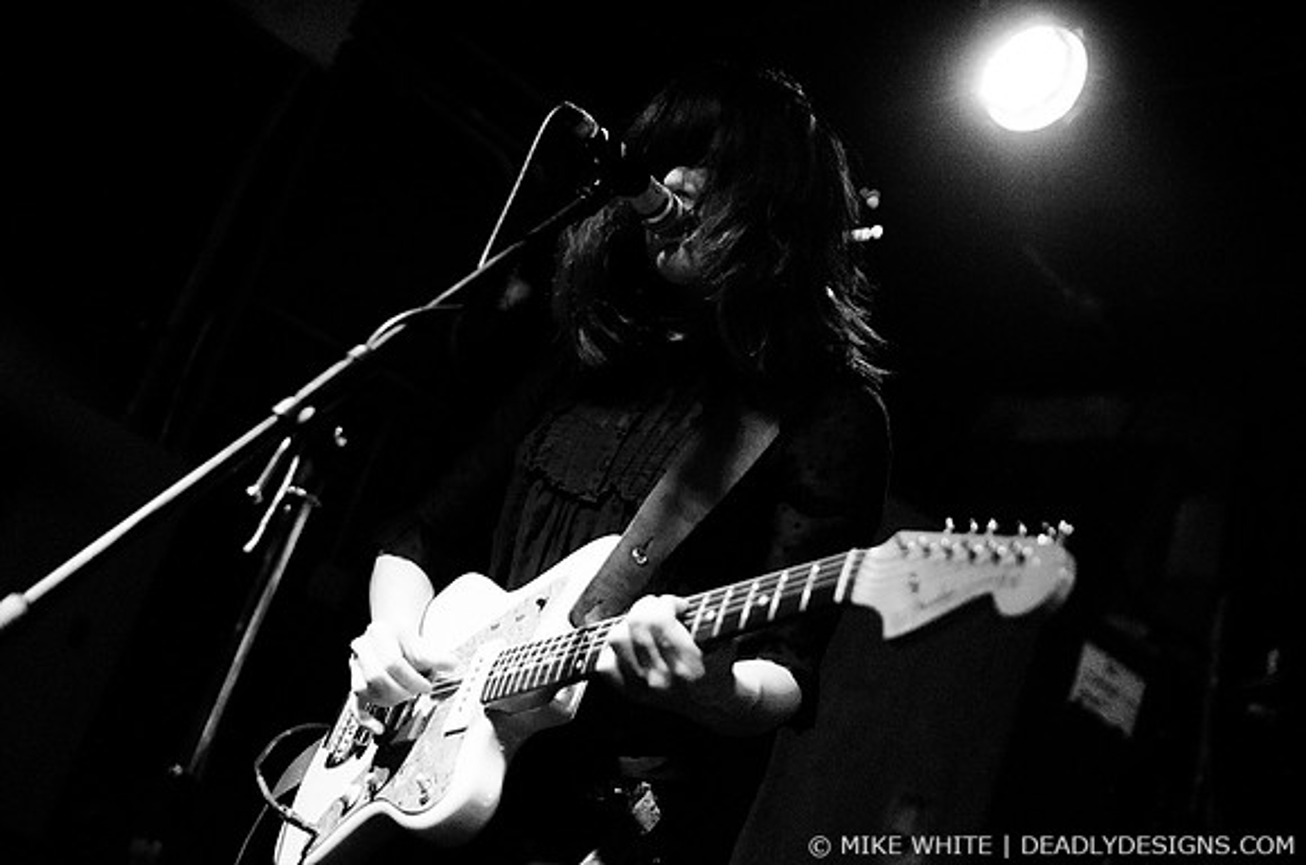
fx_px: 1629
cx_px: 653
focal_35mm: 45
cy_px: 432
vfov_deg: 29.7
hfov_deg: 43.7
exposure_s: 1/80
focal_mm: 30
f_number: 2
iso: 2000
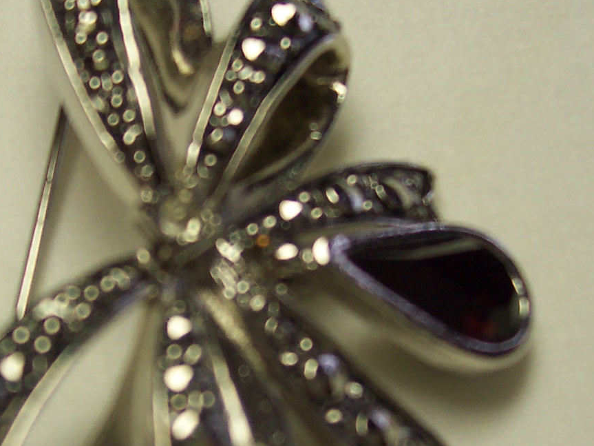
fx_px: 1218
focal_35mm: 71
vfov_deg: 20.6
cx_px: 231
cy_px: 325
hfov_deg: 27.3
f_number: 2.8
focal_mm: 5.6
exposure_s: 1/250
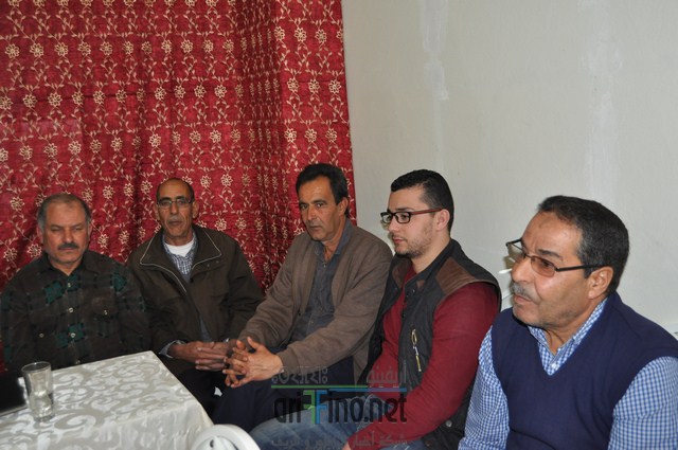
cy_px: 225
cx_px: 339
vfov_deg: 36.8
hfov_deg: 53.2
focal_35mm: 36
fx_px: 677
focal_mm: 24
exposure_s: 1/60
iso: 800
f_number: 3.8
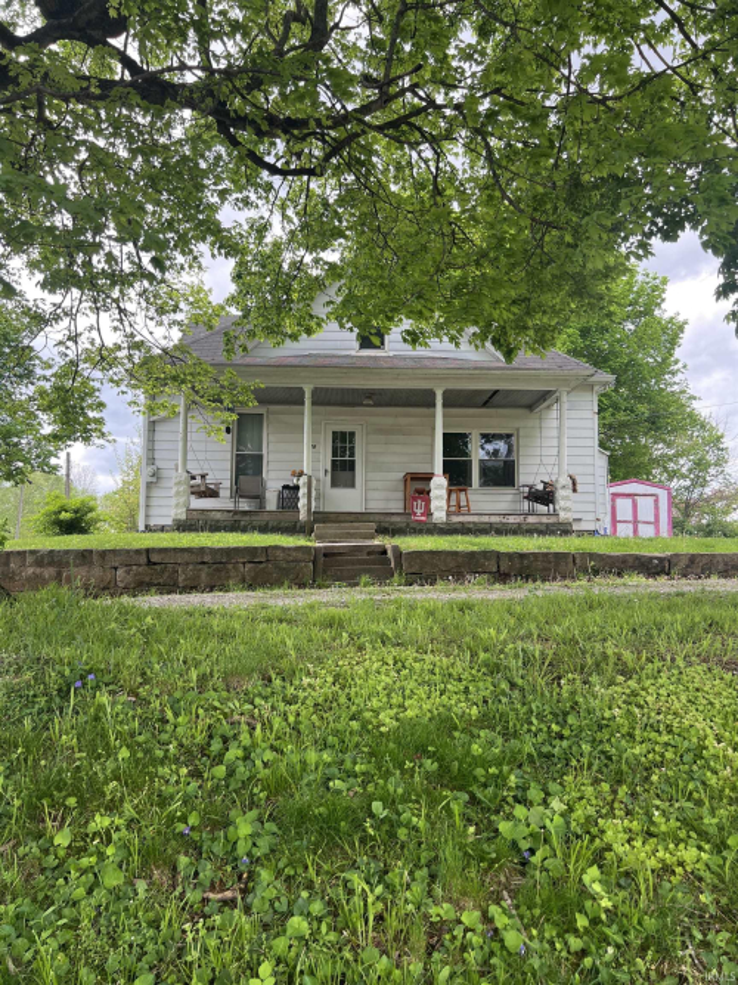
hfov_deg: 53.0
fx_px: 739
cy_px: 492
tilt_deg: +6.0
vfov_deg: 67.3
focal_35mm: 26
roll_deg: +0.0
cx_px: 369
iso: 50
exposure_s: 1/558
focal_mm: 5.7
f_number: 1.5
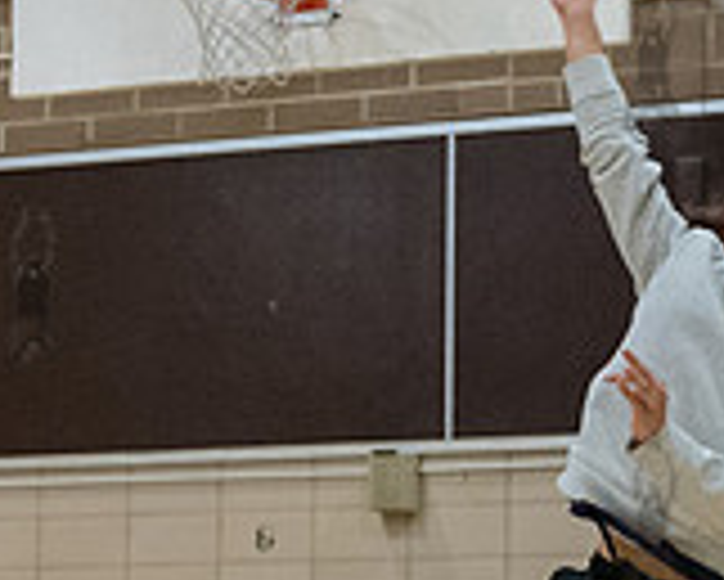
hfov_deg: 13.2
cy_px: 538
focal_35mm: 146
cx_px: 518
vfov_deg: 10.5
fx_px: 3130
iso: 8000
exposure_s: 1/400
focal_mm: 38
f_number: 3.5
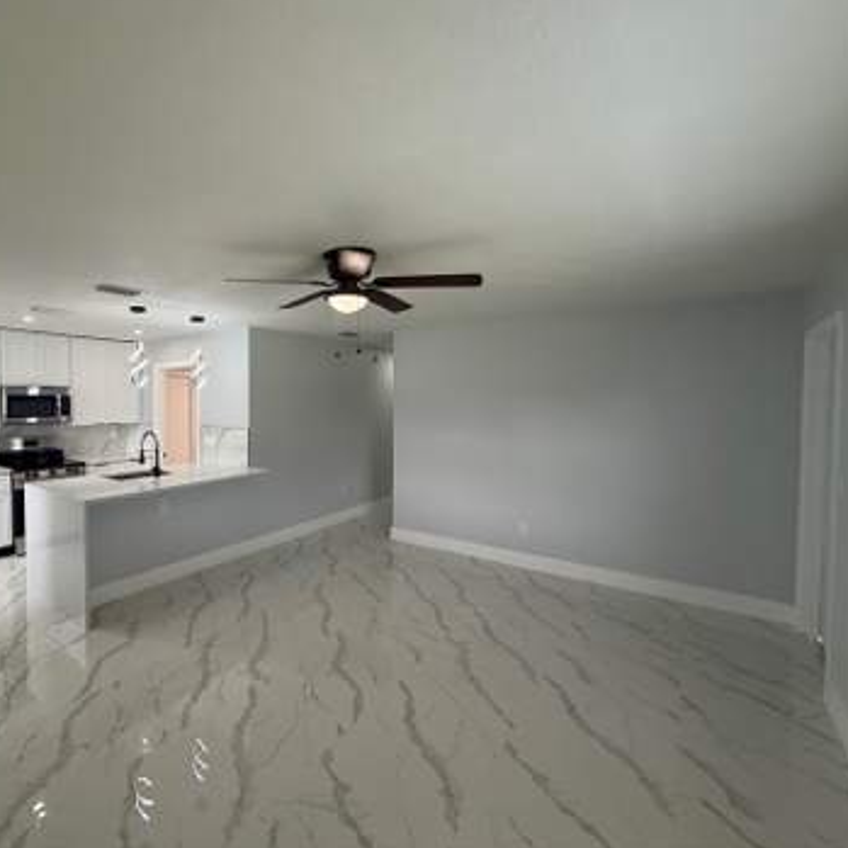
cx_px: 279
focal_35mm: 17
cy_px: 418
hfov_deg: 81.0
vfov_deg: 84.0
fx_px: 471
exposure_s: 1/120
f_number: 2.2
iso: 125
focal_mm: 2.22
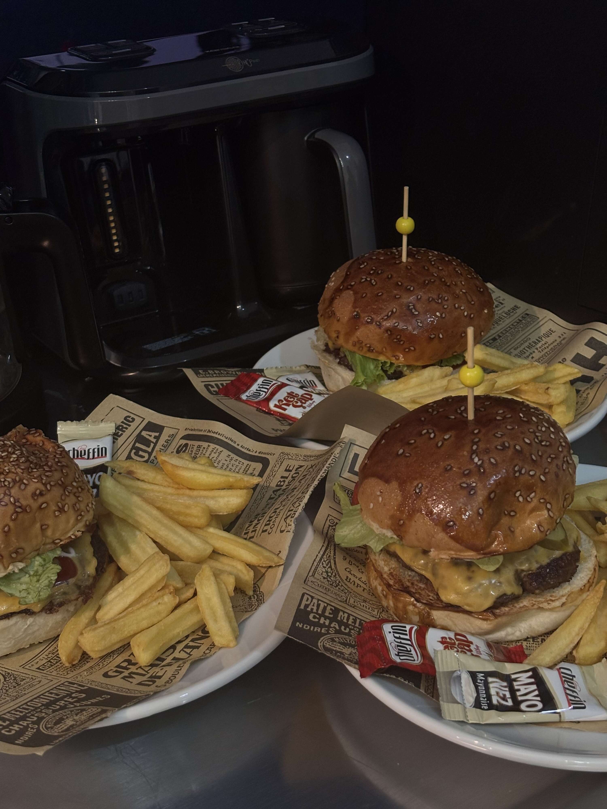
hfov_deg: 28.0
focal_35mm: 52
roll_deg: +2.0
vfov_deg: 36.8
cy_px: 404
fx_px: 1216
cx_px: 304
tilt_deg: -26.3
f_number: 1.6
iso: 125
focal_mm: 5.96
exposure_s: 1/50
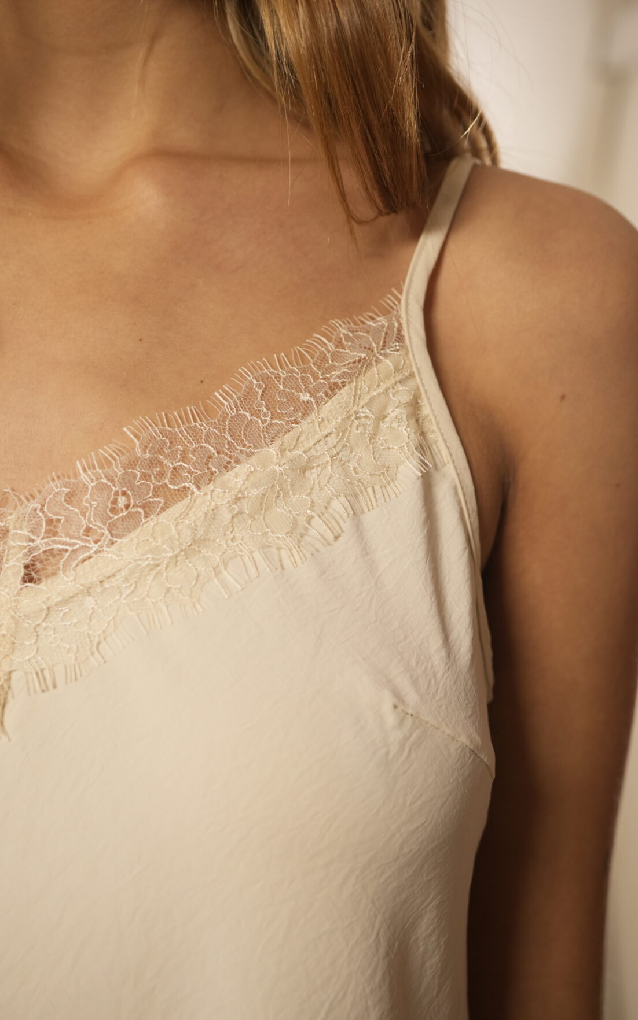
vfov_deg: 38.9
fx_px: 1447
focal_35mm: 52
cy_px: 515
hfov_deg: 24.9
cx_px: 342
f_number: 4
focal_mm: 50
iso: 1000
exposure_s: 1/125
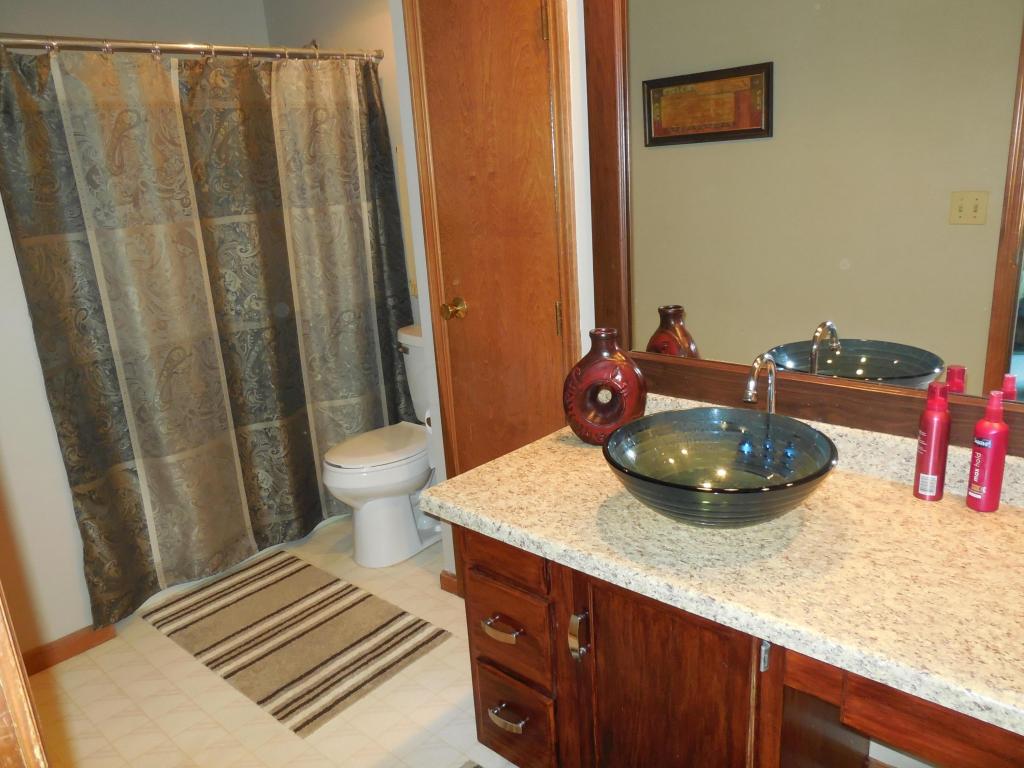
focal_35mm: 25
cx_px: 512
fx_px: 740
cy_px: 384
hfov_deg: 69.4
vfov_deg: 54.9
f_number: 3.1
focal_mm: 4.5
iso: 320
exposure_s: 1/25
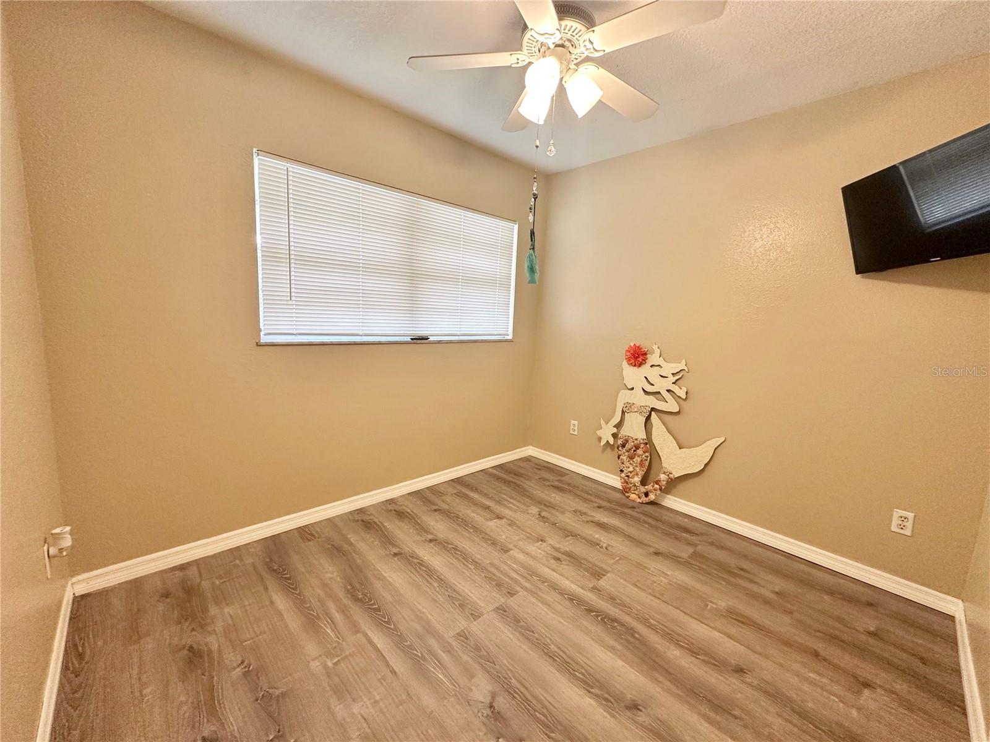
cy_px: 371
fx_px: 400
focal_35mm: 14
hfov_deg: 102.1
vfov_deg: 85.7
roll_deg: -3.8
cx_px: 495
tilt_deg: -8.4
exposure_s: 1/120
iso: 250
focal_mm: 2.22
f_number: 2.2
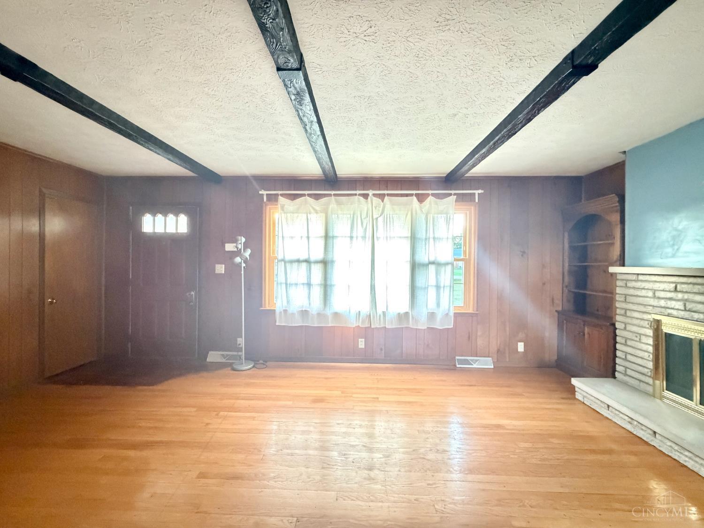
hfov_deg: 102.1
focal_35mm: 14
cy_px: 264
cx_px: 352
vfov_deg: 85.7
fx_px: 285
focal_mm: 2.22
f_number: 2.2
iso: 2000
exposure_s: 1/30
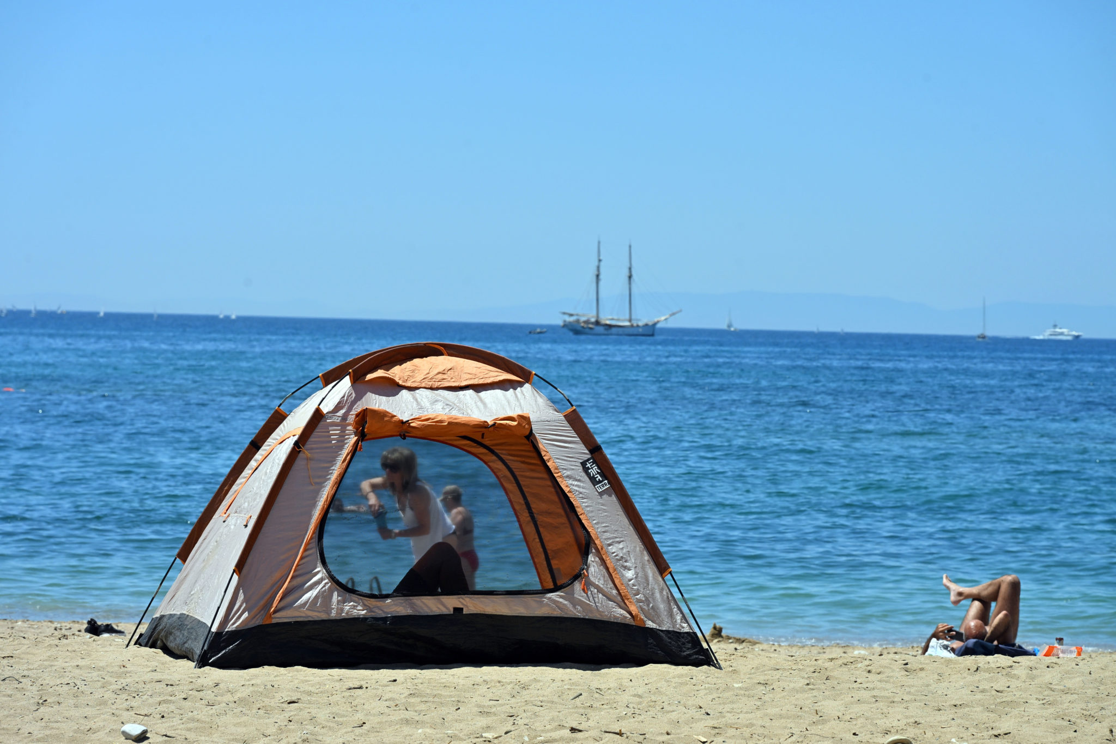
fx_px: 3719
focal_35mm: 120
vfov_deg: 11.4
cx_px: 558
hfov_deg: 17.1
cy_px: 372
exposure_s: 1/640
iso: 180
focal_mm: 120
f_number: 9
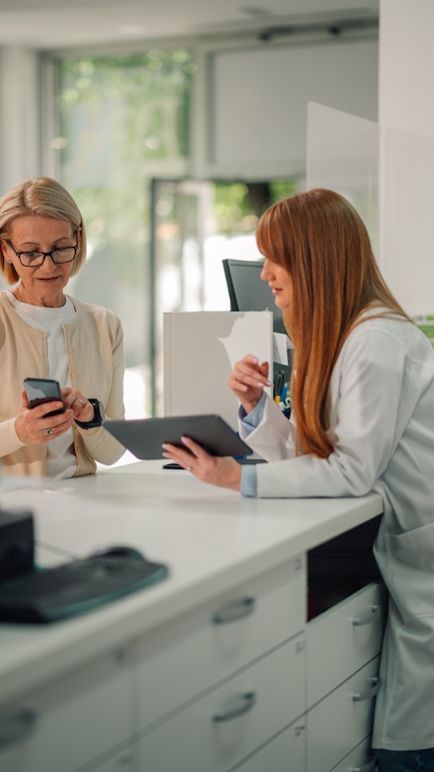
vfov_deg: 23.7
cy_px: 387
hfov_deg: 13.4
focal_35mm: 90
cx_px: 199
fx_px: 1841
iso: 250
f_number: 1.8
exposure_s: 1/500
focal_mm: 85
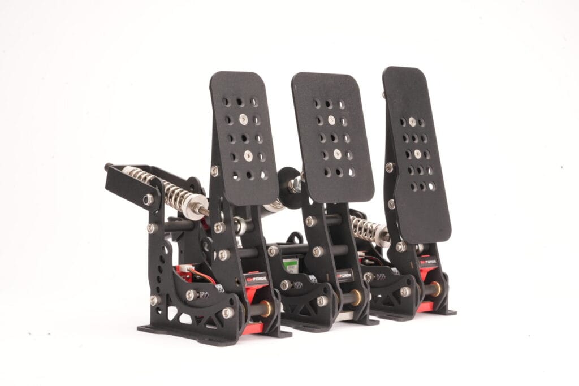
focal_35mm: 86
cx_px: 290
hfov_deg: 23.6
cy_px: 193
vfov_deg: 15.9
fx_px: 1383
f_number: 22
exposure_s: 1/100
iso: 200
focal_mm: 86
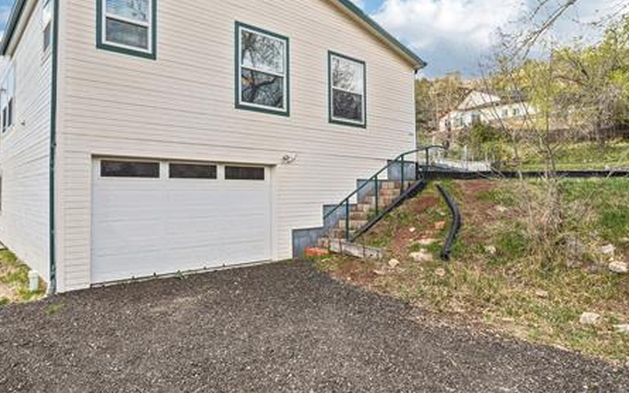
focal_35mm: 22
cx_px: 287
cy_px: 119
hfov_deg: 79.5
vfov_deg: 53.5
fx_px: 377
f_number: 8
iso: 800
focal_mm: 10
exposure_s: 1/160
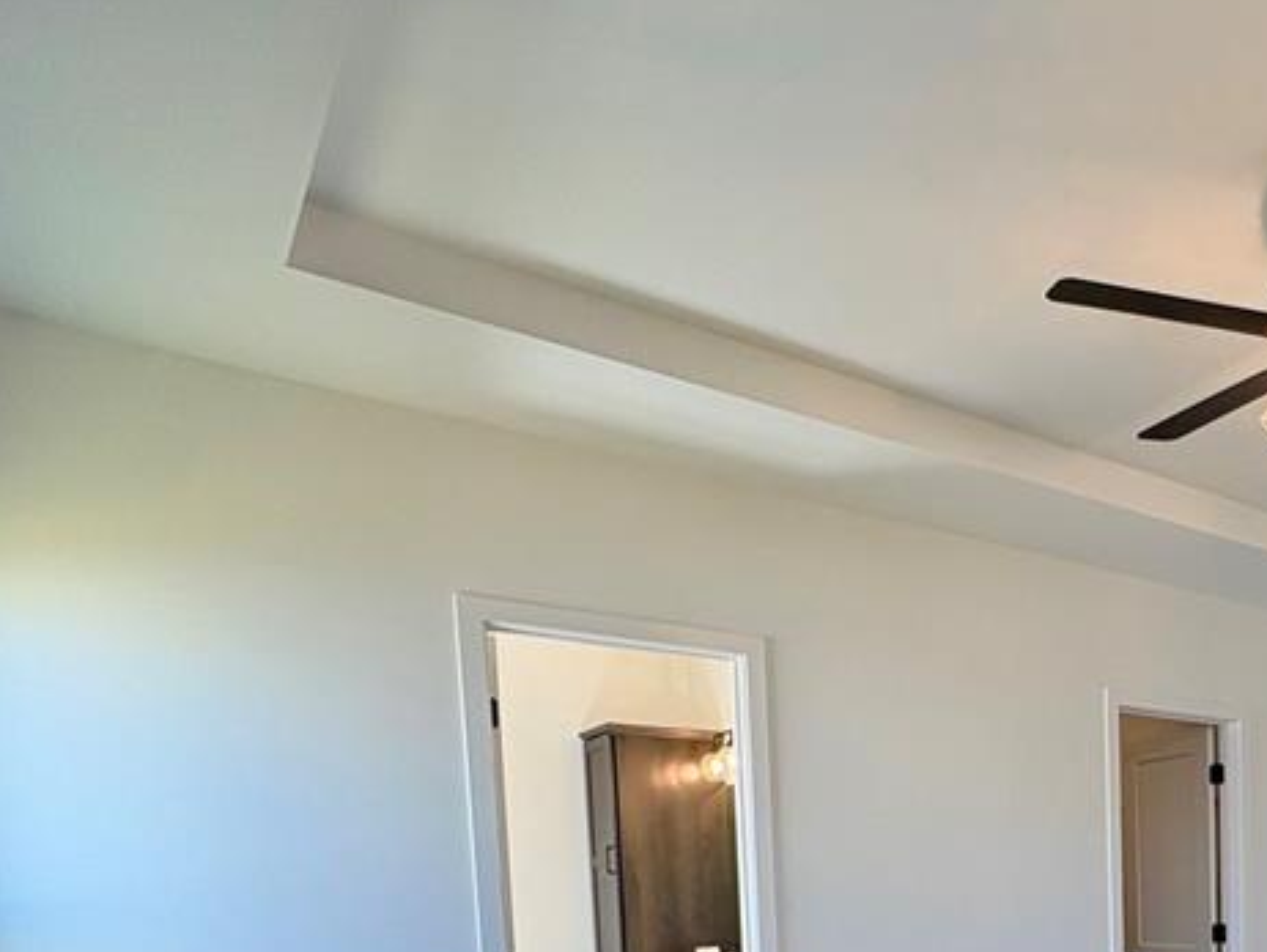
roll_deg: +1.6
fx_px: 1135
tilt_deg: -4.4
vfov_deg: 39.3
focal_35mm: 31
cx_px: 1174
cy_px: 982
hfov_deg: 50.7
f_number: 2.2
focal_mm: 2.22
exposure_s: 1/120
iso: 64
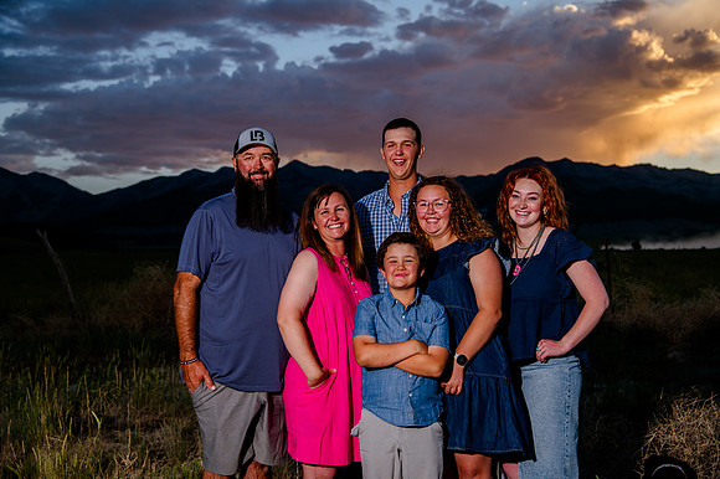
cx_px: 360
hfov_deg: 36.3
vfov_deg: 24.6
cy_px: 240
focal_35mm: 55
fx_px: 1099
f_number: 5.6
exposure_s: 1/250
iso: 200
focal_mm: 55
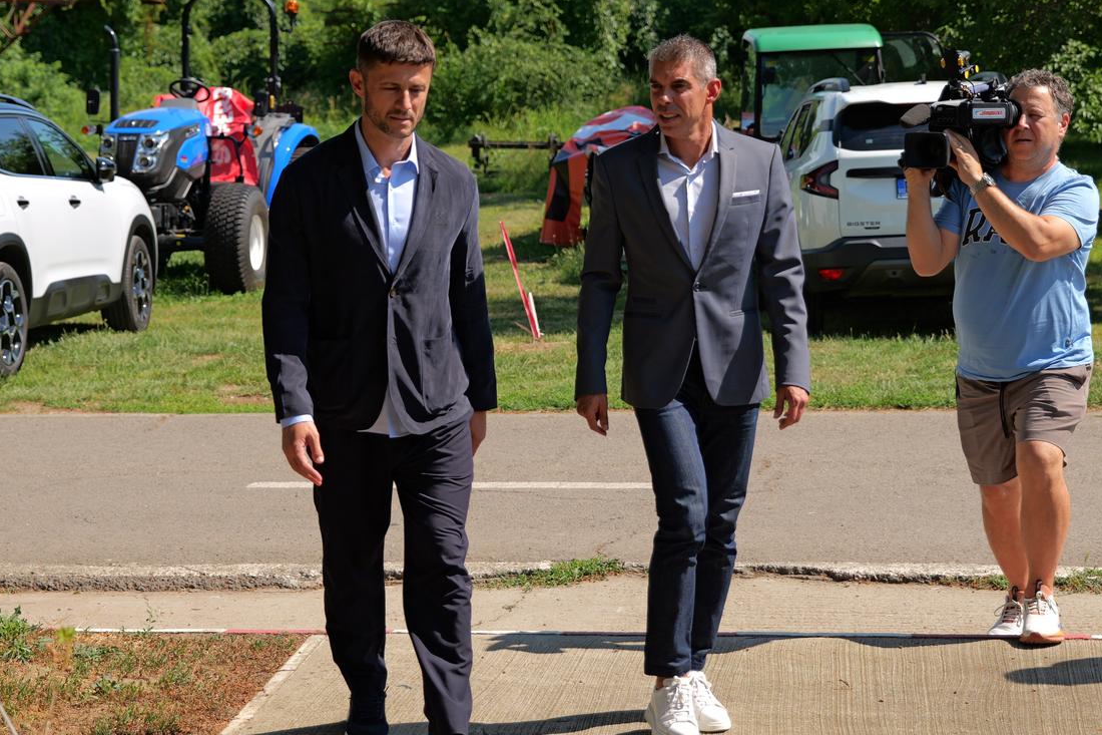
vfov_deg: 22.6
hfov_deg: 33.4
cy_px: 350
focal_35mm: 60
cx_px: 585
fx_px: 1836
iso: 100
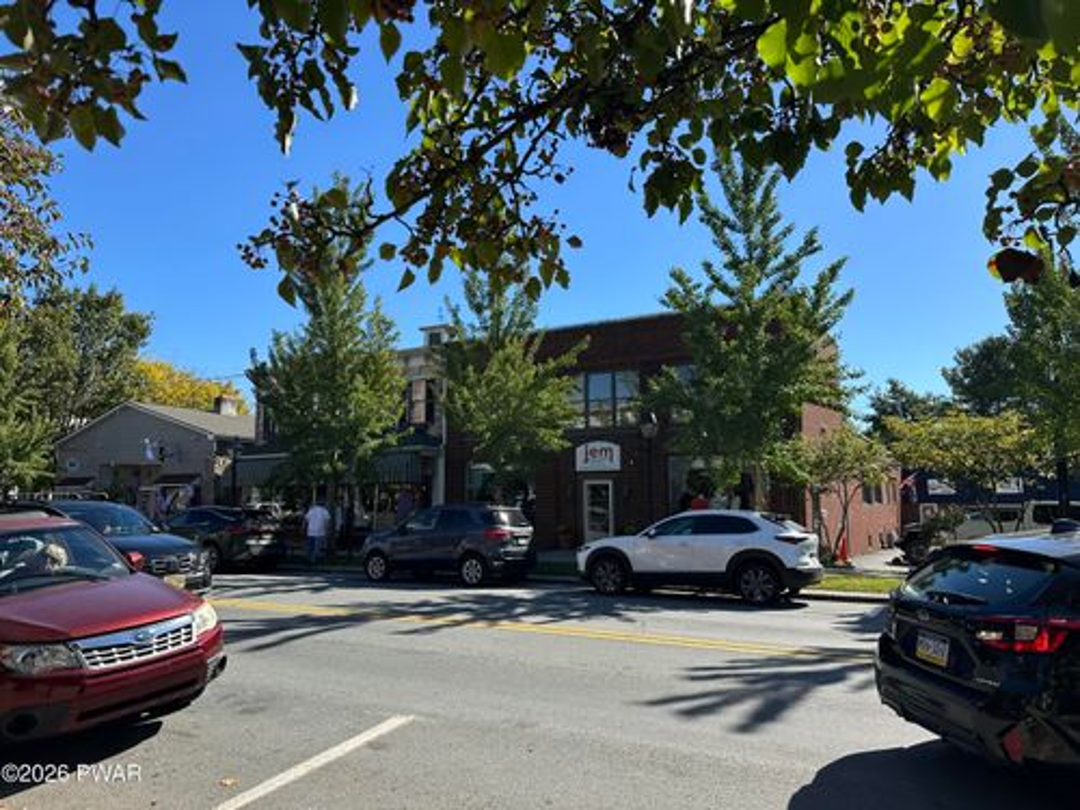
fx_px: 749
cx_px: 540
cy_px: 405
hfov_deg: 71.6
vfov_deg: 56.8
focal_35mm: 24
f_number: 1.78
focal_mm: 6.86
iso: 80
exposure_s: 1/2882
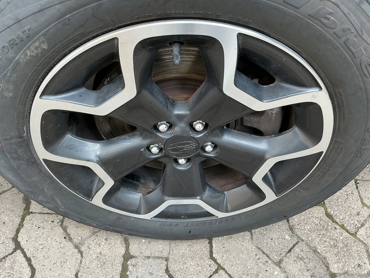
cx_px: 180
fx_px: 321
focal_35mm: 30
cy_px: 142
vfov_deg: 46.8
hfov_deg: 60.0
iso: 50
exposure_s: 1/120
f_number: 1.8
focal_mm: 3
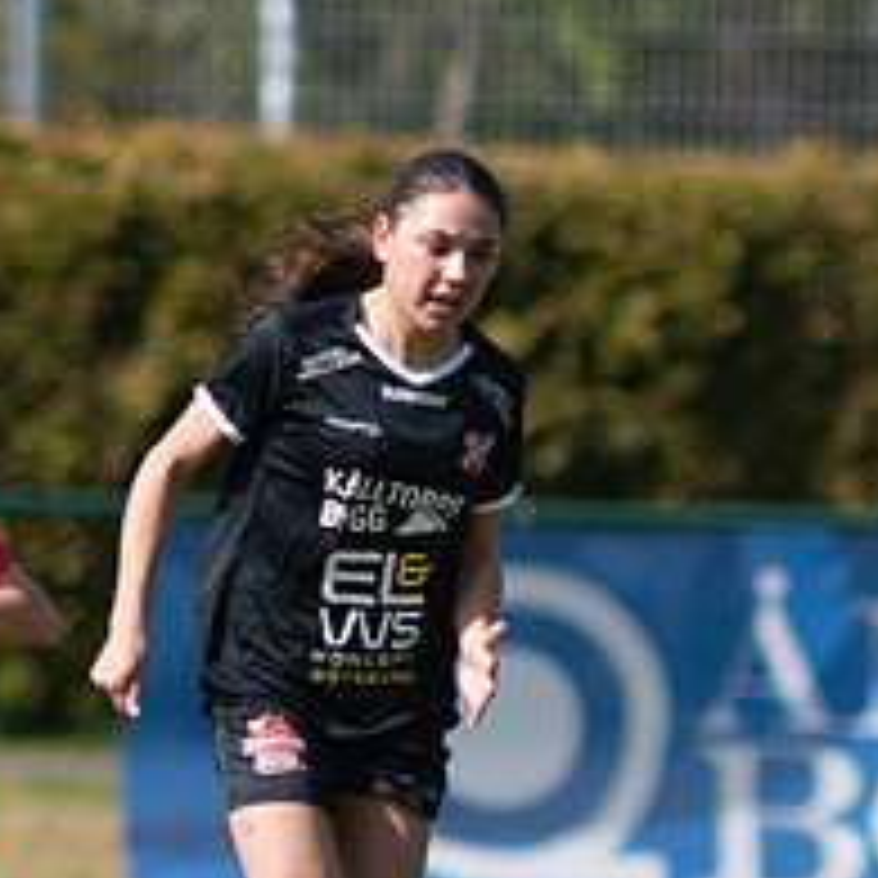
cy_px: 772
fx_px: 54035
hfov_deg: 0.9
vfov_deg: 0.9
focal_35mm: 1883
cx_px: -206
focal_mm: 300
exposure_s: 1/2000
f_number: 3.2
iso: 100
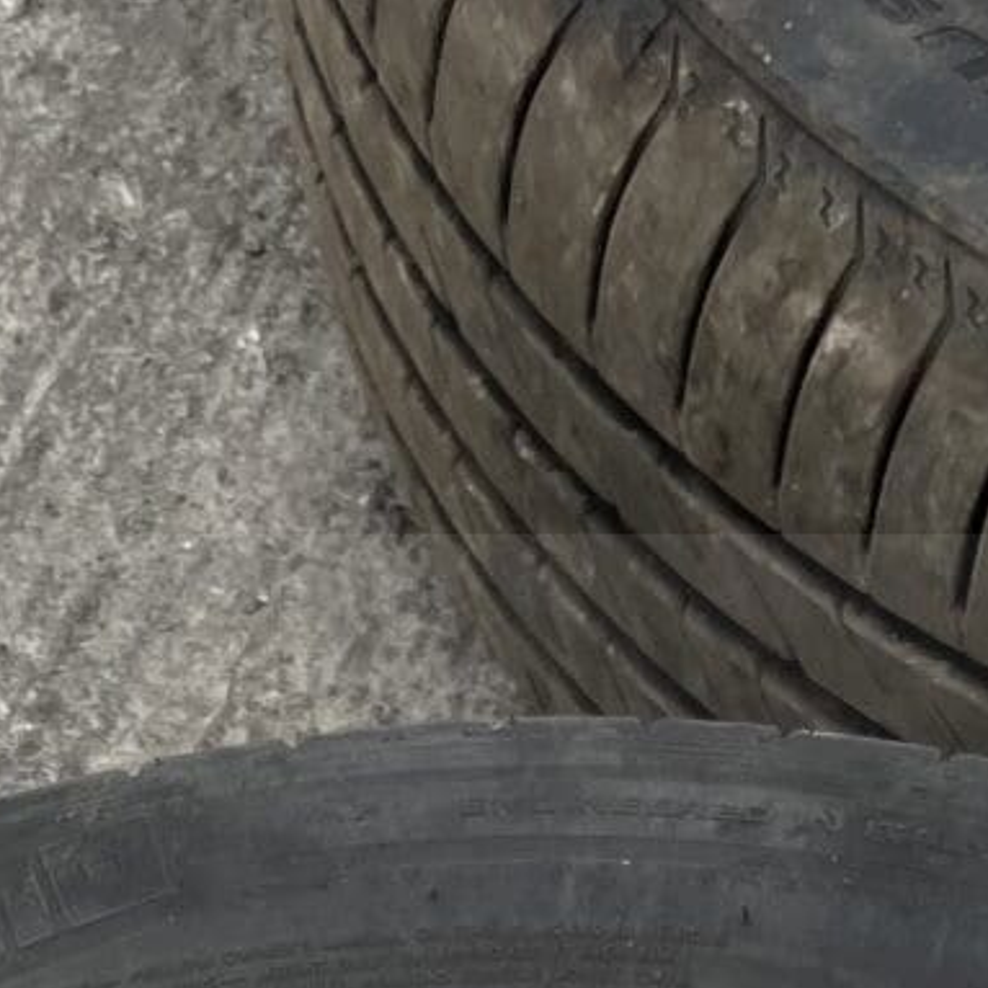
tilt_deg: -77.4
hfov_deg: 14.2
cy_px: 2515
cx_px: 390
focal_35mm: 123
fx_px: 3972
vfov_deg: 11.3
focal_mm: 5.1
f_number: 1.6
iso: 50
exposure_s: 1/1000
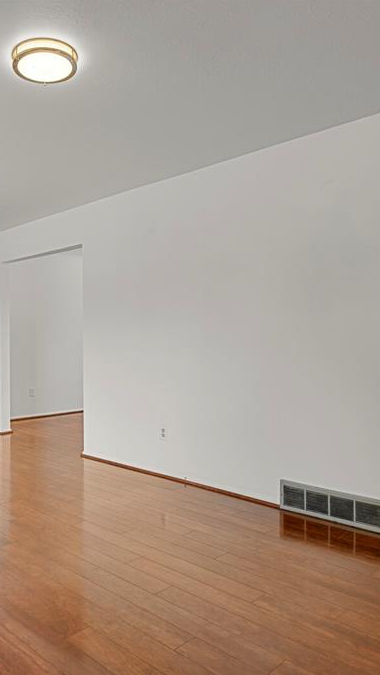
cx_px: 84
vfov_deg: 69.8
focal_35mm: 27
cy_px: 337
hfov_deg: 41.3
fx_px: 483
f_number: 6.3
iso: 250
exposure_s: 1.3
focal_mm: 17
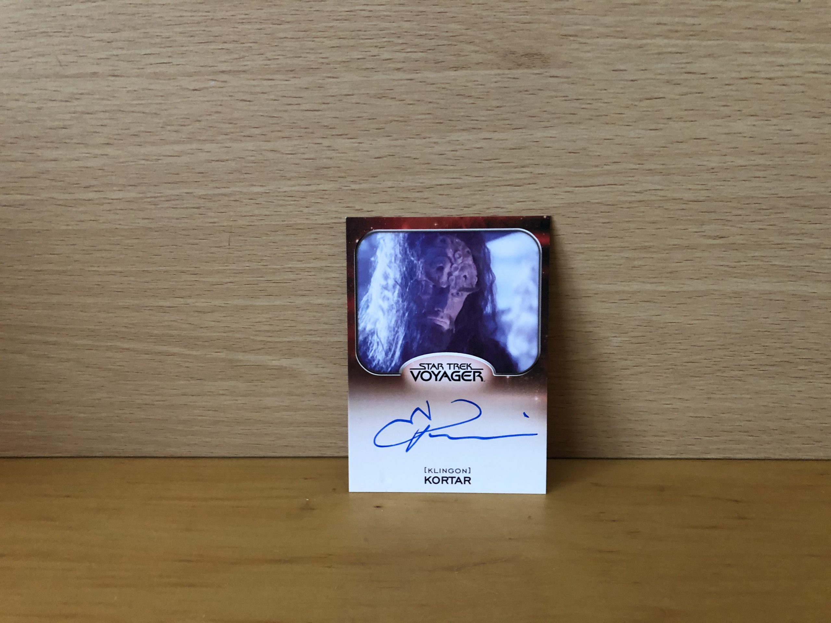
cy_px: 312
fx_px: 672
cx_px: 416
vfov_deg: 49.7
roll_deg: -1.0
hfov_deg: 63.4
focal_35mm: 28
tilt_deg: -22.2
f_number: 1.8
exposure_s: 1/10
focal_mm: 3.99
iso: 100
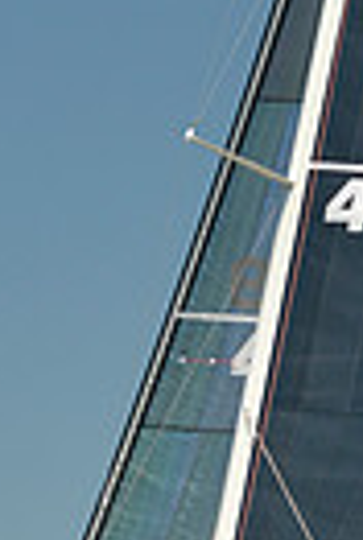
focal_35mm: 309
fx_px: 4649
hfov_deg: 4.5
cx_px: 171
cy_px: 355
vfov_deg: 6.7
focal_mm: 70
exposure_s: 1/640
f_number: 5.6
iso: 200
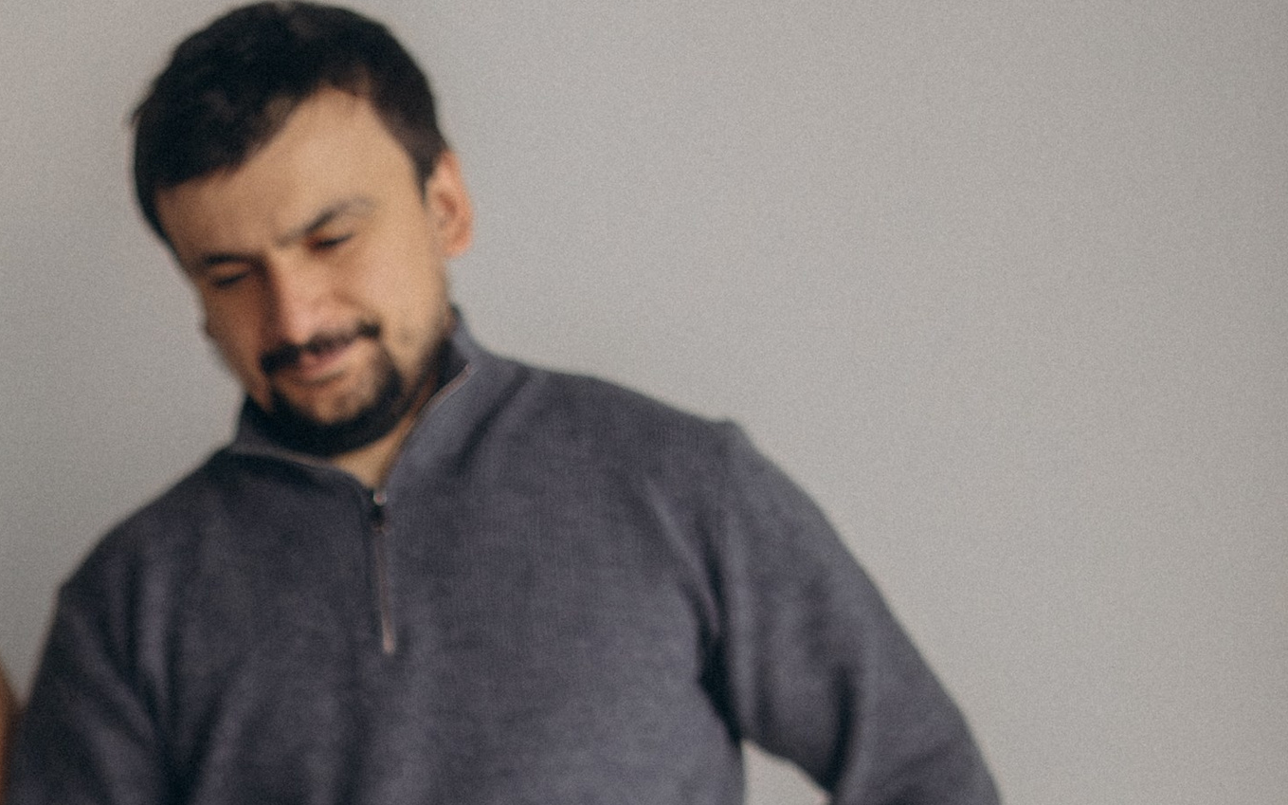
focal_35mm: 144
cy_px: 1280
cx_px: 100
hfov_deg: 14.4
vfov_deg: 8.8
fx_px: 5054
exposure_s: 1/800
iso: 2000
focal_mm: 50
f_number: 1.8
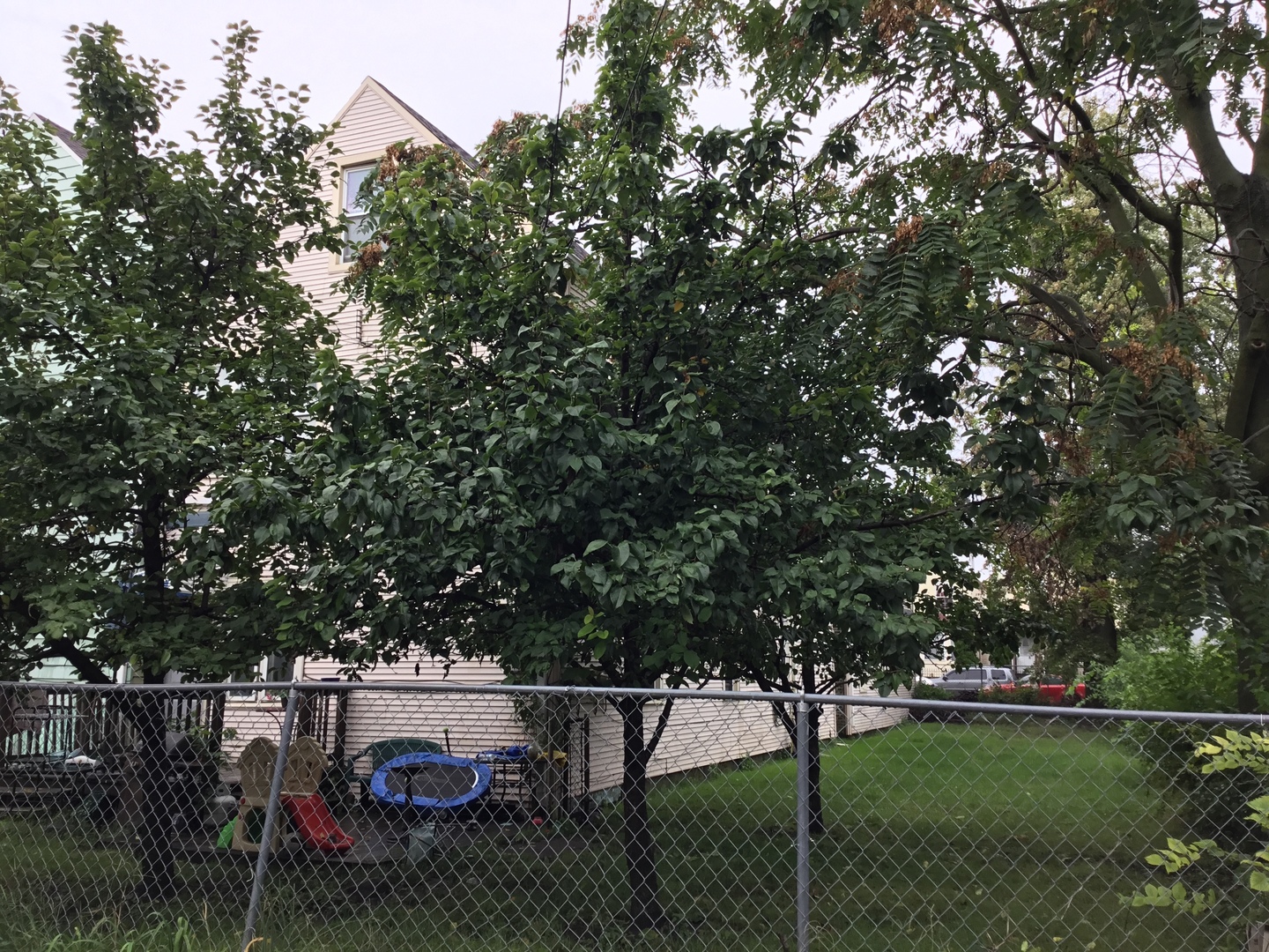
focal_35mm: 31
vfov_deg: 45.4
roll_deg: -0.5
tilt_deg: +11.7
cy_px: 476
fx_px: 1136
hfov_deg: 58.4
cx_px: 634
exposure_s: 1/237
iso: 25
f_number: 2.4
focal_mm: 3.3
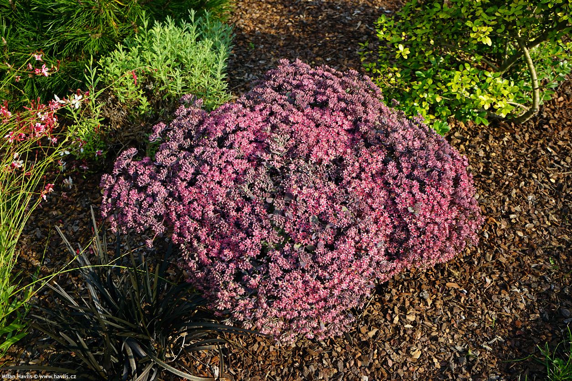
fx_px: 556
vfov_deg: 37.9
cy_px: 190
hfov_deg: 54.4
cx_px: 286
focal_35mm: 35
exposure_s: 1/80
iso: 100
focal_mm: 35
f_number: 8
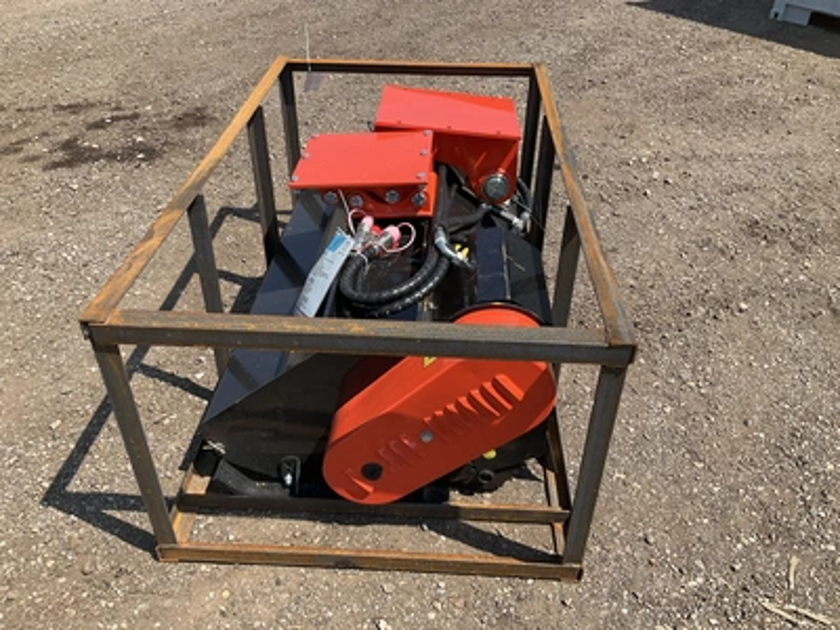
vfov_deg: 48.2
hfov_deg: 61.7
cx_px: 420
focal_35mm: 29
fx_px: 704
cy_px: 315
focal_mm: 3
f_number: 1.8
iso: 25
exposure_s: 1/1144
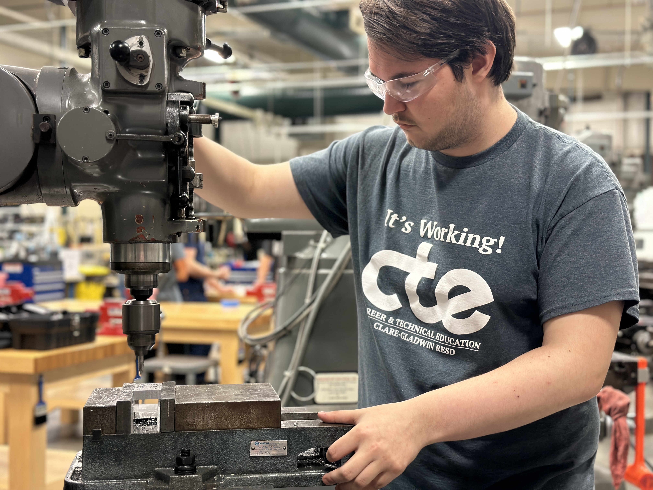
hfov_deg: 39.7
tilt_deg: -0.7
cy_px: 245
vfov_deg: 30.3
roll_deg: -0.2
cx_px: 326
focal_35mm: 48
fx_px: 905
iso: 320
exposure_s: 1/40
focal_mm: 6.86
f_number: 1.78
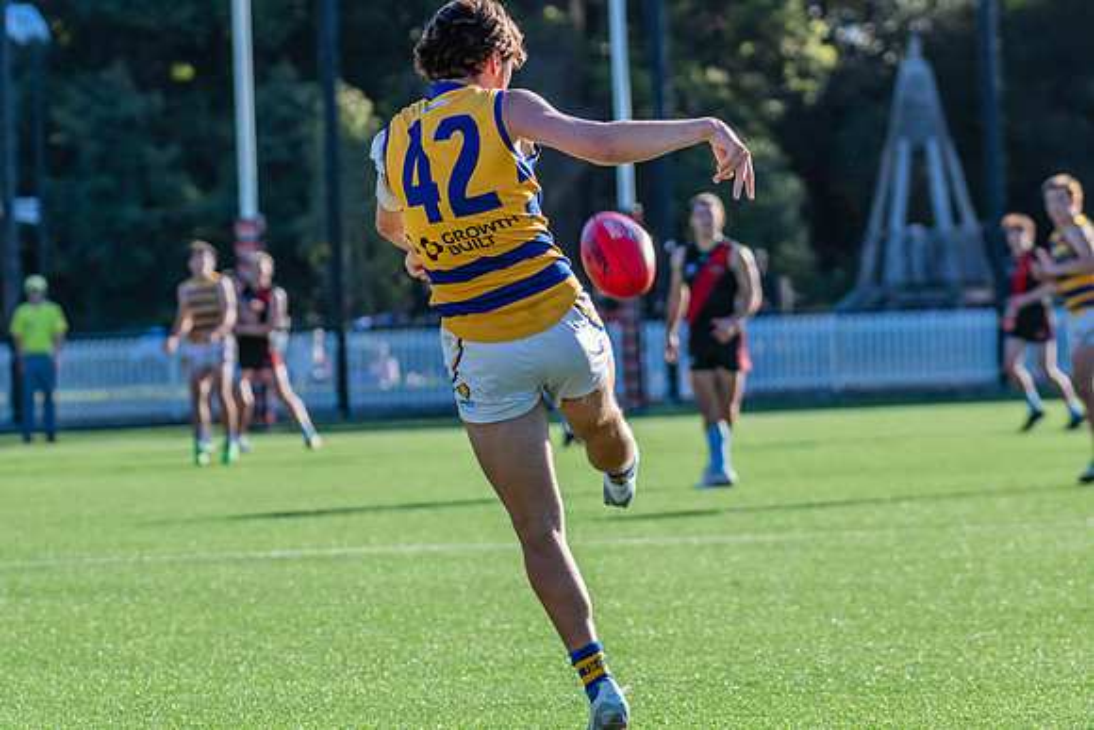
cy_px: 365
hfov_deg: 8.1
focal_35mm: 253
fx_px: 7681
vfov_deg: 5.4
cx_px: 547
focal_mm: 240
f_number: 7.1
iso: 800
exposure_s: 1/1250
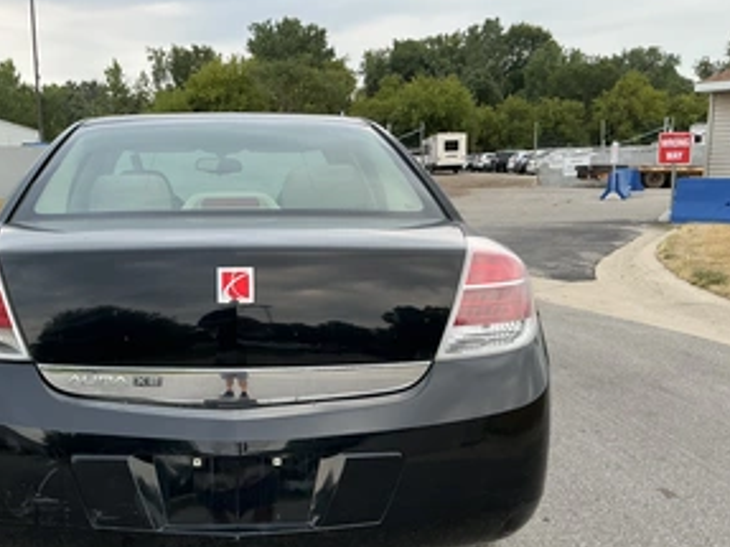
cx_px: 237
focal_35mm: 39
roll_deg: +2.6
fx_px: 822
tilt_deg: -10.8
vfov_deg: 36.7
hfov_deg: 47.0
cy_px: 321
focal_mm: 3
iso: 20
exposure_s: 1/165
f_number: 1.8
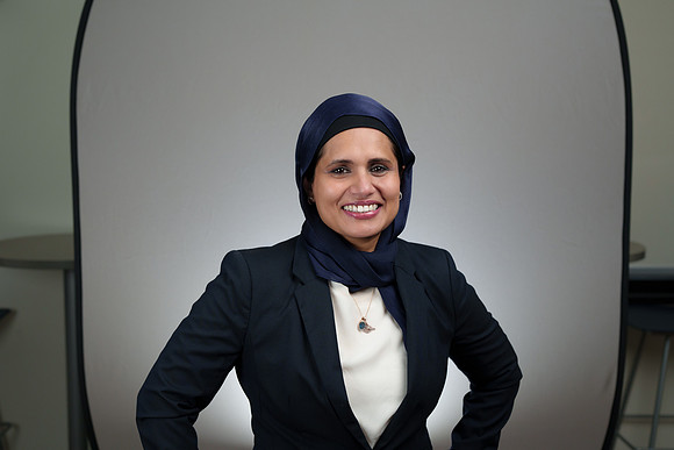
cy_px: 225
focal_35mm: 50
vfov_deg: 27.0
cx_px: 337
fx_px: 936
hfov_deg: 39.6
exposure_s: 1/250
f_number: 4
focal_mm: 50
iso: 640
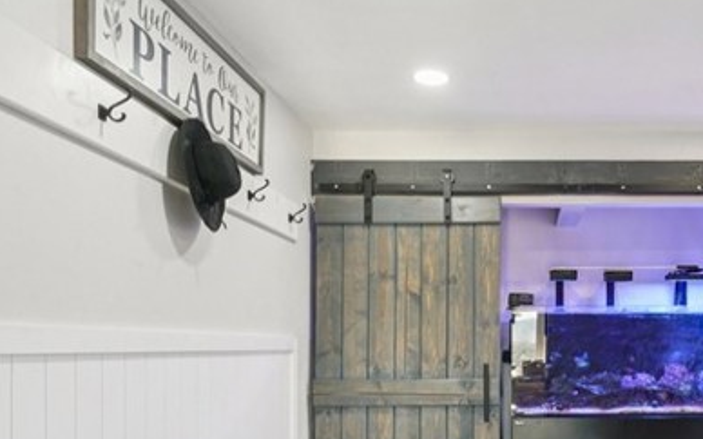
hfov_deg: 52.3
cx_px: 547
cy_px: 348
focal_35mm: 35
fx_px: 670
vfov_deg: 35.1
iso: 400
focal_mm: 13
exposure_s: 1/15
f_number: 8
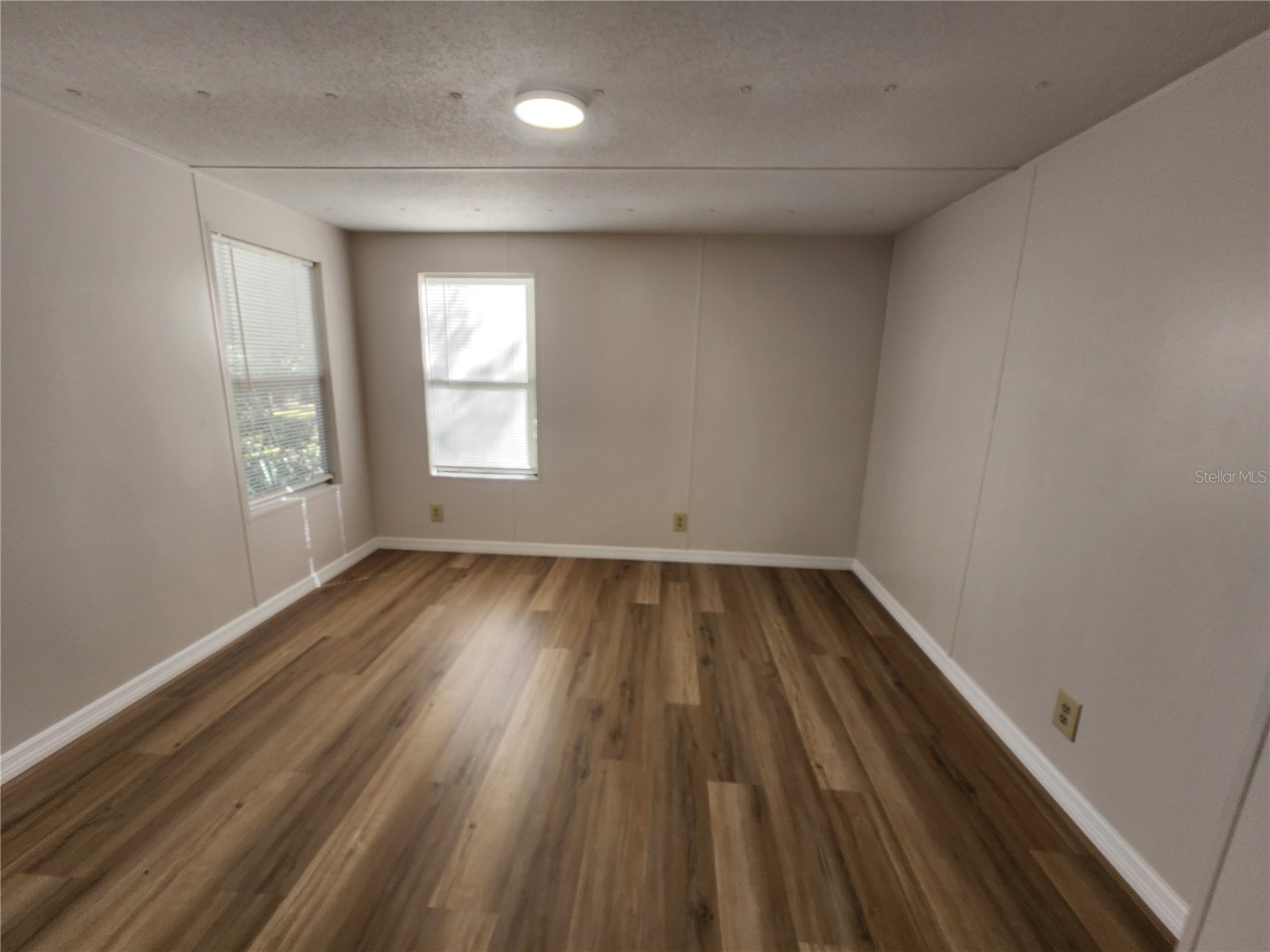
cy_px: 476
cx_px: 635
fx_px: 477
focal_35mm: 13
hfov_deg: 106.2
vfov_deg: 89.9
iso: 64
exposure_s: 1/60
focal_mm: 2.2
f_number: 2.2
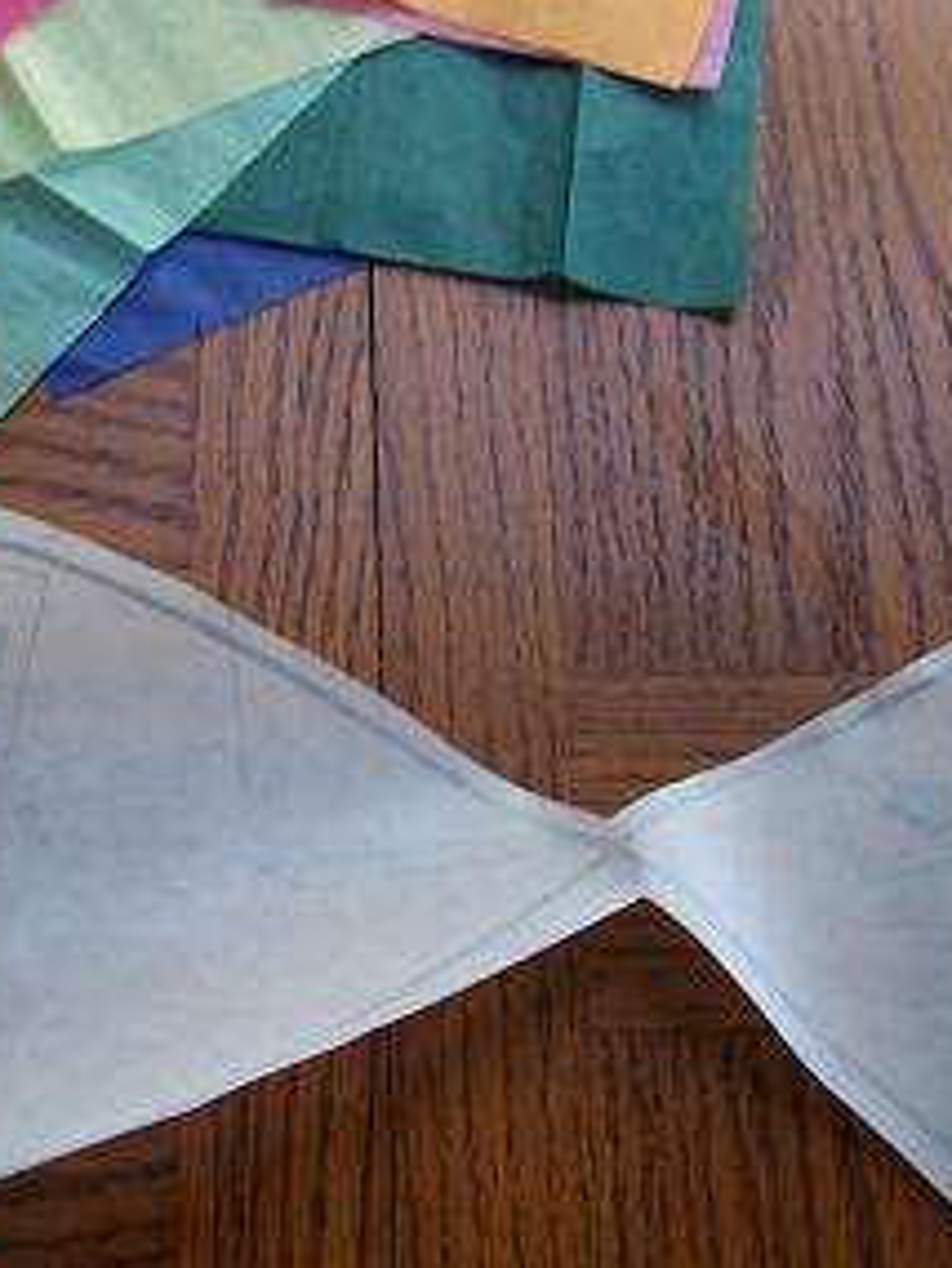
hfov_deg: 21.9
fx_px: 2418
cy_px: 552
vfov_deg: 29.3
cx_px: 145
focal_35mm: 66
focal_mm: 5.6
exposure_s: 1/30
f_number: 2.8
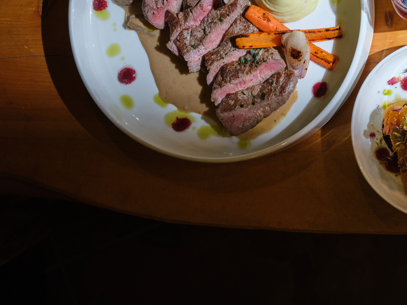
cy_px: 48
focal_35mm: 91
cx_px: 513
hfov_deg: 20.0
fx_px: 1070
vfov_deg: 16.1
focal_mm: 45
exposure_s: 1/30
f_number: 6.4
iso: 500
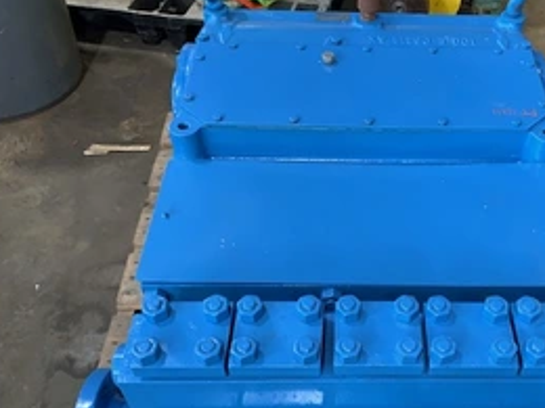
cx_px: 388
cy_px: 255
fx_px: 630
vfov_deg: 35.8
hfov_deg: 45.6
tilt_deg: -47.8
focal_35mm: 40
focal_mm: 4.25
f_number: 1.8
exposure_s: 1/60
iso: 200
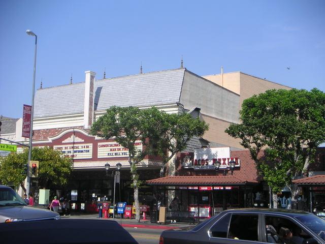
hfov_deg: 39.7
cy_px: 122
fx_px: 451
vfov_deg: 30.3
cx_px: 162
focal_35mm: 48
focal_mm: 7.5
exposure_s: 1/180
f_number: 6.7
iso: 50
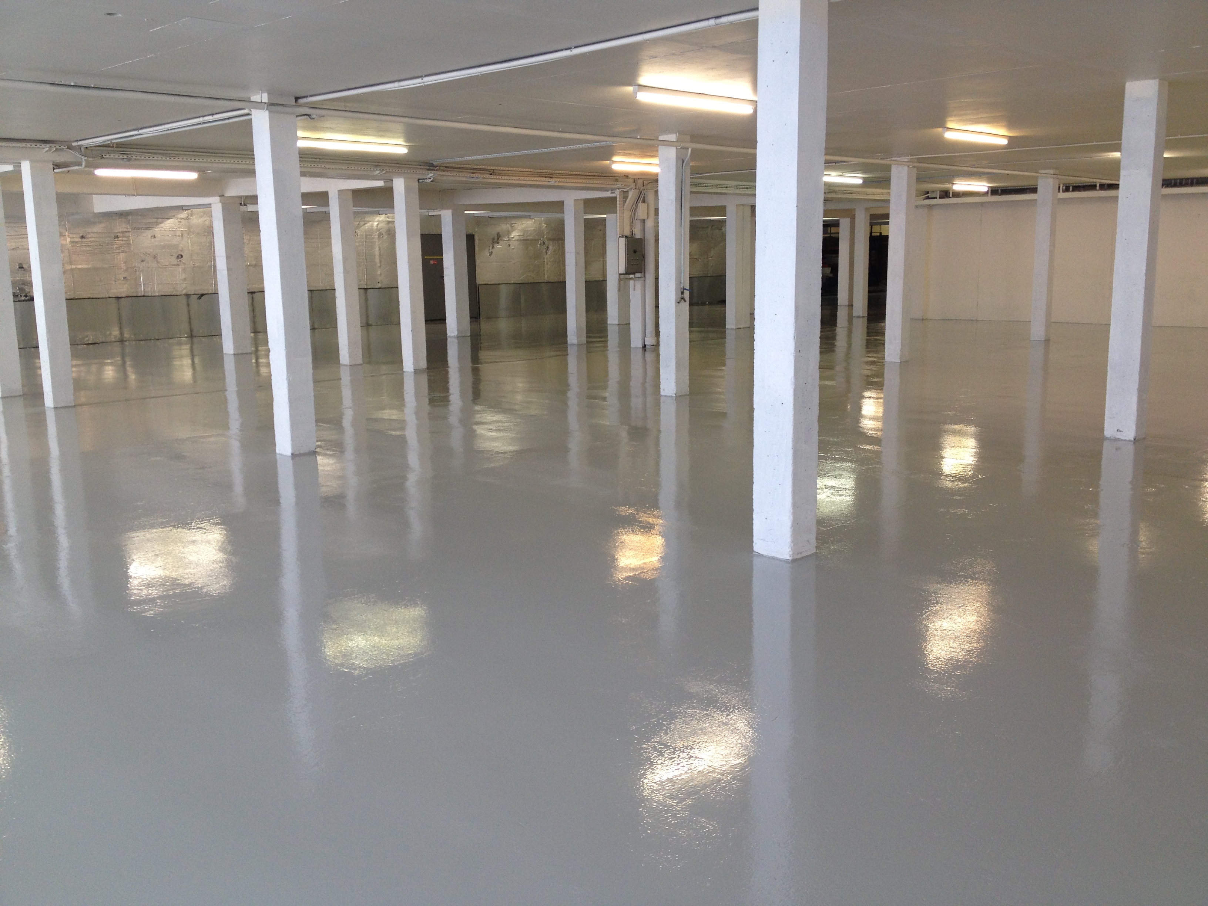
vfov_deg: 40.7
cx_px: 604
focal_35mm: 35
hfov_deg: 52.6
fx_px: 1221
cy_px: 453
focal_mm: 4.28
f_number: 2.4
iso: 64
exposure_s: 1/40
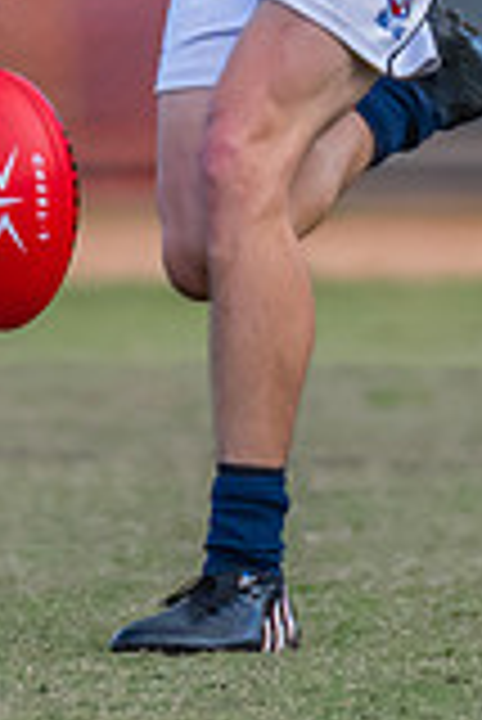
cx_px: 121
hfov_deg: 0.6
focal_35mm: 2177
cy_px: 19
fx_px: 43624
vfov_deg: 0.9
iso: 800
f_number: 4.5
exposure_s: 1/2000
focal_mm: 330
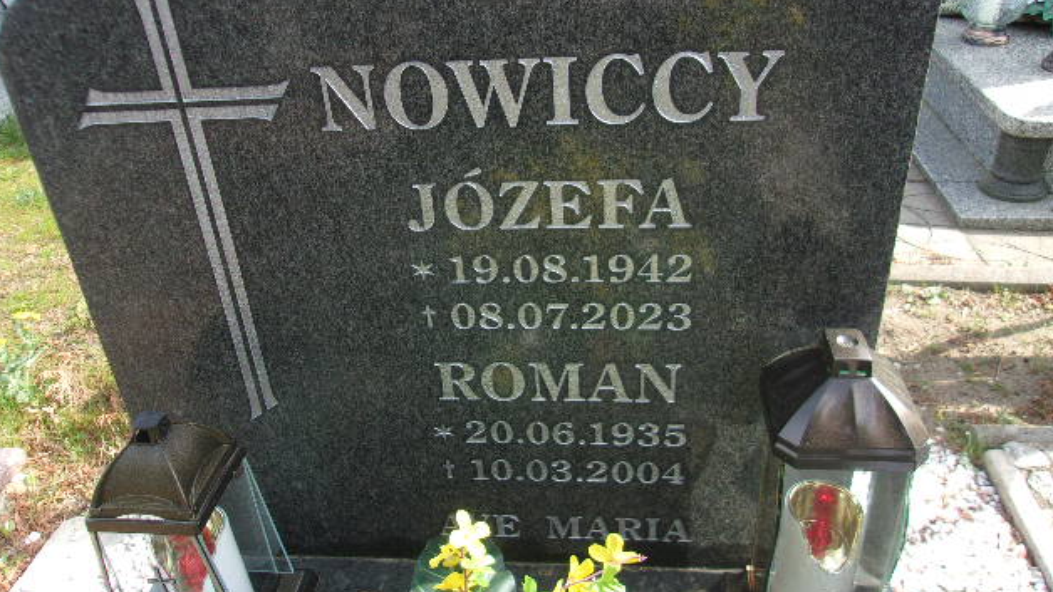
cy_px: 236
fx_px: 837
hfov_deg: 64.3
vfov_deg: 38.8
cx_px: 518
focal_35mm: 30
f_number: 3
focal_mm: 4.9
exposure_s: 1/280
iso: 80
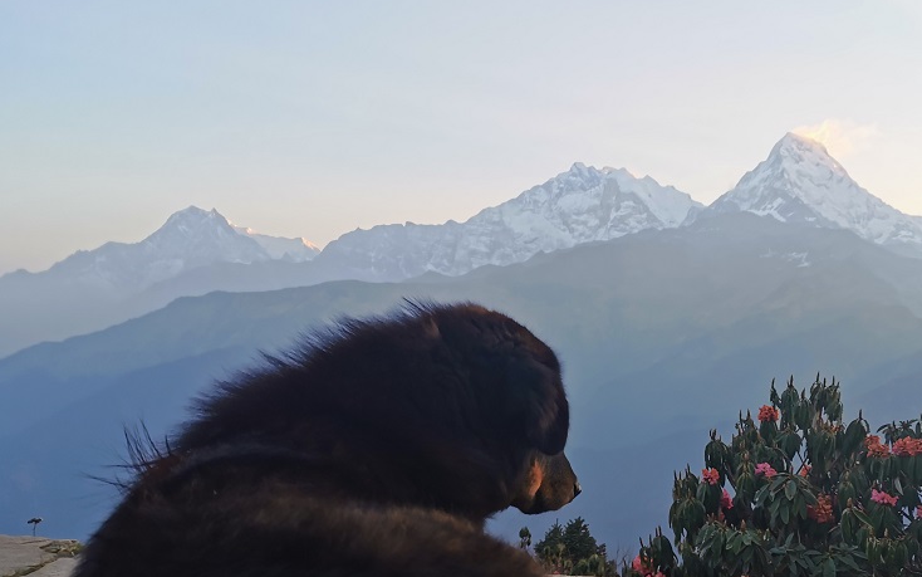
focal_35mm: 39
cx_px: 618
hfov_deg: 49.5
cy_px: 407
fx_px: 980
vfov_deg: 32.4
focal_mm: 5.58
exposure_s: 1/242
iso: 50
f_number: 1.8
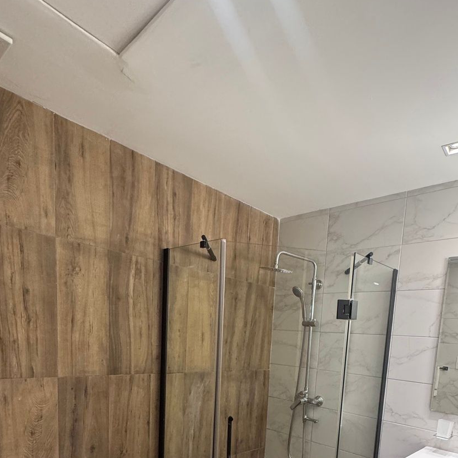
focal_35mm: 24
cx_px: 278
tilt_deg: -8.5
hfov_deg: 64.3
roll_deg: -2.9
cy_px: 384
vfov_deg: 58.5
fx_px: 359
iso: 400
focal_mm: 2.22
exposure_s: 1/60
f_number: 2.2
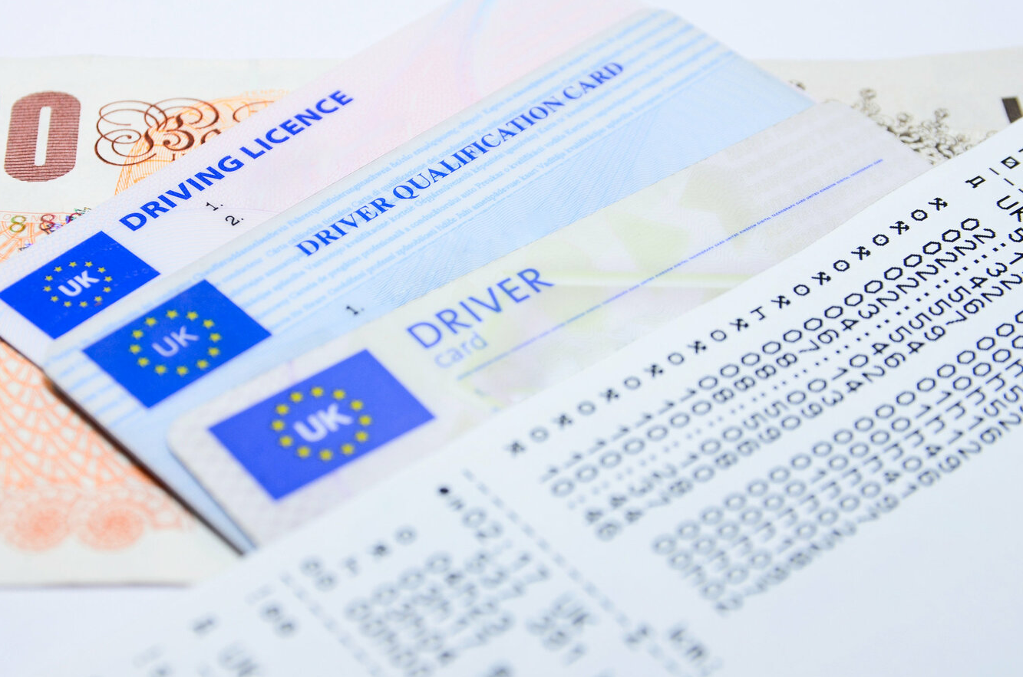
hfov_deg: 22.7
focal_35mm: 90
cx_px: 458
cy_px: 289
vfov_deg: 15.1
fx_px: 2552
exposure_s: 1/50
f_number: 7.1
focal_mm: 50
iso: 200
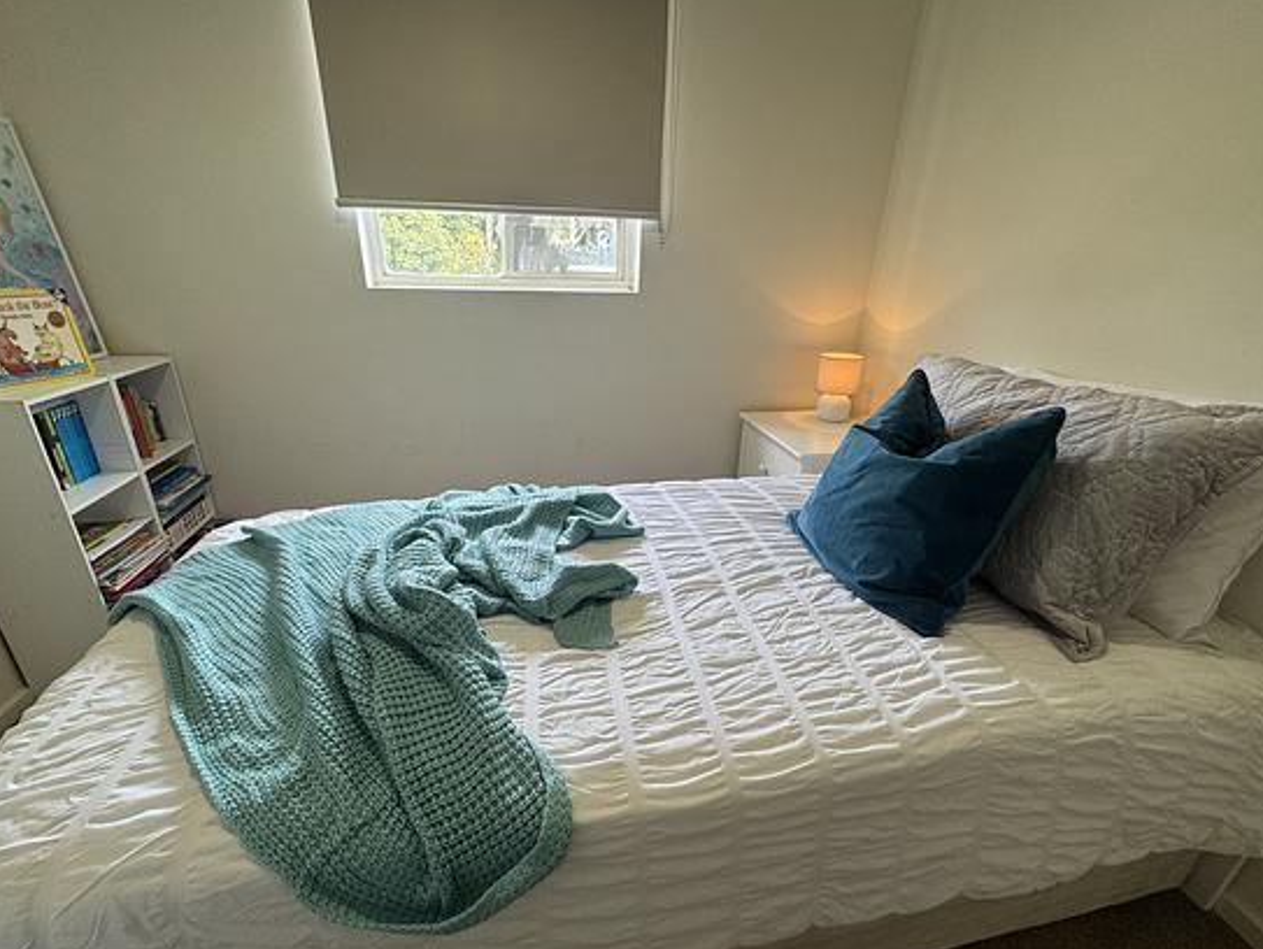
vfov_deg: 78.0
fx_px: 584
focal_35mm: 16
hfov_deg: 94.5
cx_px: 623
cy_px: 515
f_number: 2.2
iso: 100
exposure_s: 1/100
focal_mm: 2.22
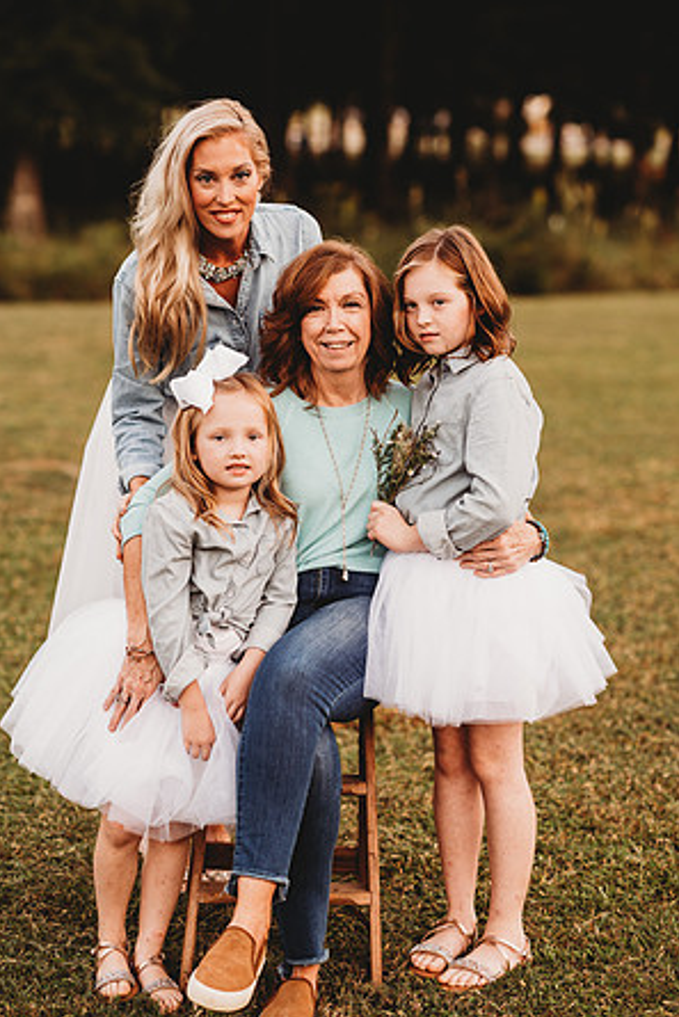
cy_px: 510
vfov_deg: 23.6
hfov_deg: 15.9
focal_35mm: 86
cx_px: 338
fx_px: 2431
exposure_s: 1/125
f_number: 2.2
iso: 125
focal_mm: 85
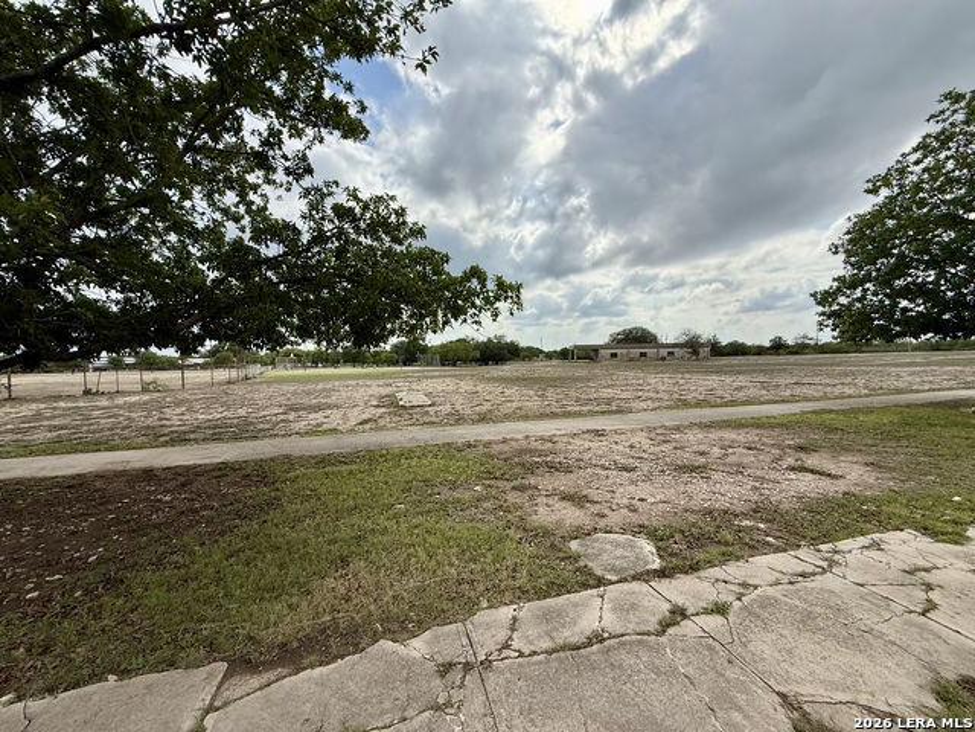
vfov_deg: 85.7
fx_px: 394
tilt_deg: -2.2
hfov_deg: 102.1
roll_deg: +1.6
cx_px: 488
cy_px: 366
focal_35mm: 14
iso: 50
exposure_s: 1/3460
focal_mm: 2.22
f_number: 2.2
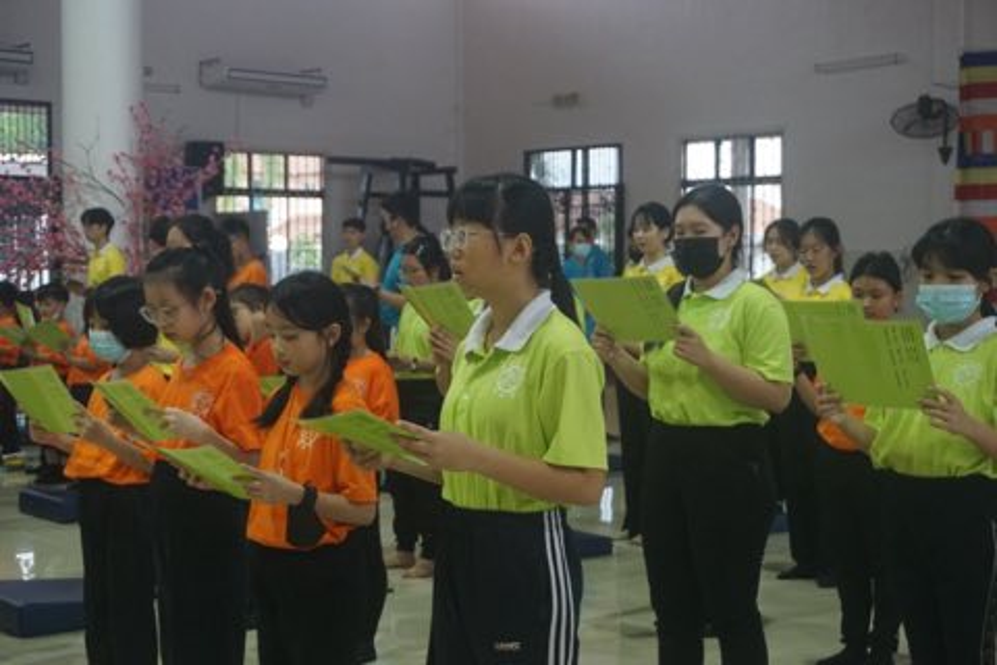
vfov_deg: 23.2
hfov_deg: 34.2
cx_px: 498
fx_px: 1620
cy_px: 332
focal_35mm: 58
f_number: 5.6
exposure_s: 1/160
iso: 1600
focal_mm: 39
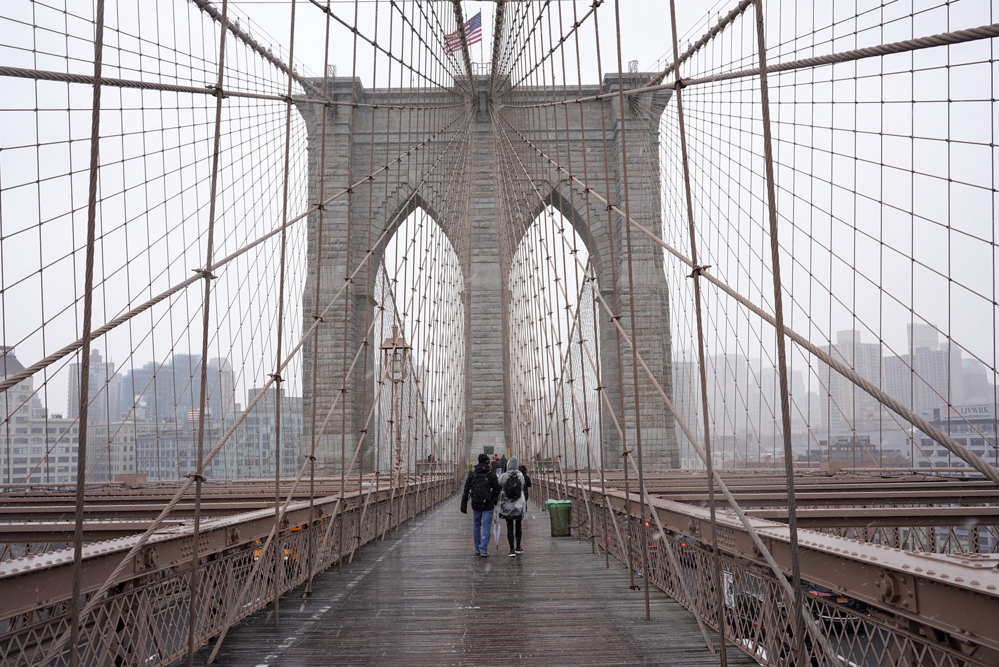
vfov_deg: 41.1
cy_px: 334
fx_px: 888
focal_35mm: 32
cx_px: 500
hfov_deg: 58.7
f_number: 10
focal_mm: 32
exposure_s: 1/125
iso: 320
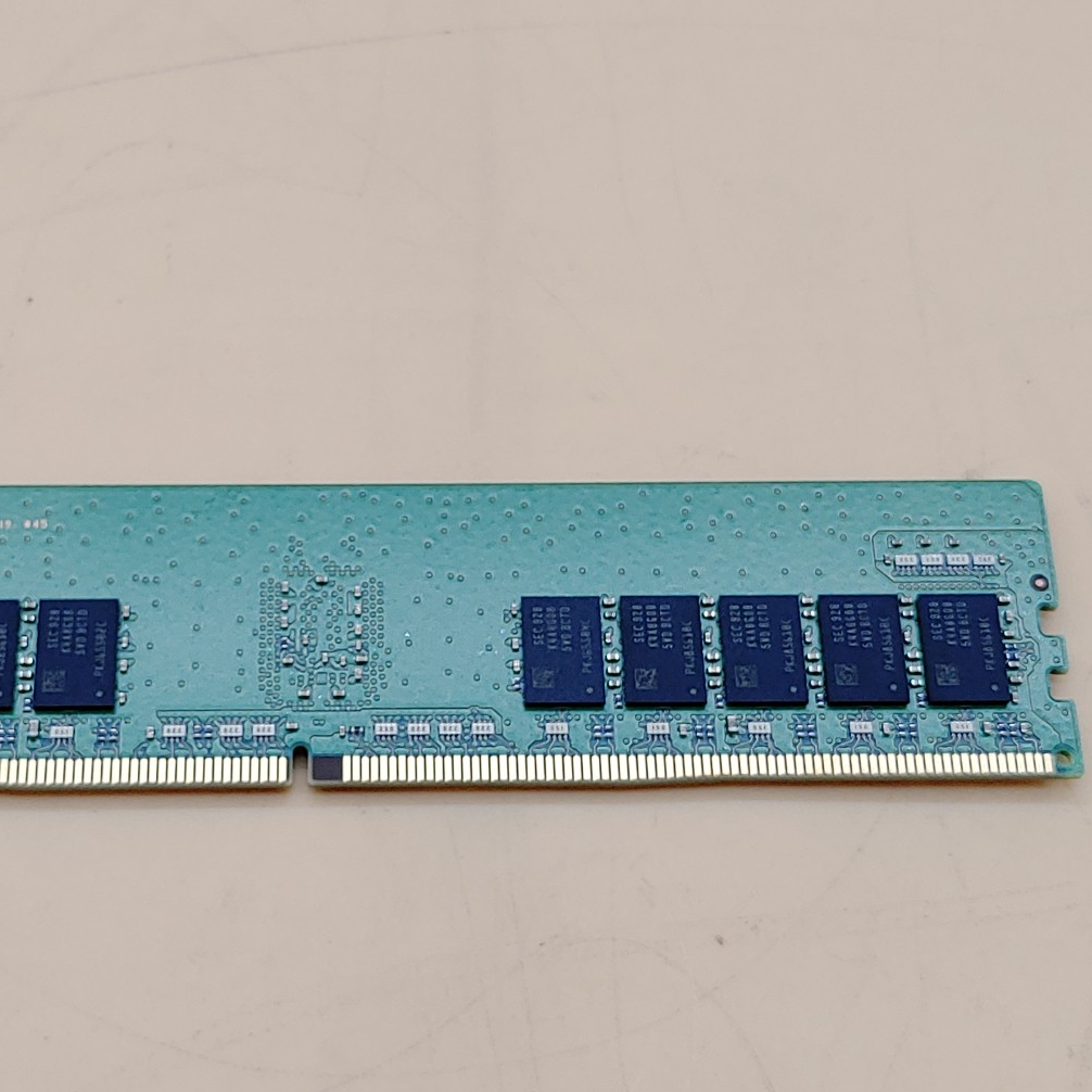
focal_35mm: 62
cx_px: 366
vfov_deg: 27.7
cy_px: 579
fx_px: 2213
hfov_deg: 27.6
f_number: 1.8
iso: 50
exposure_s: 1/114
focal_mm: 4.36
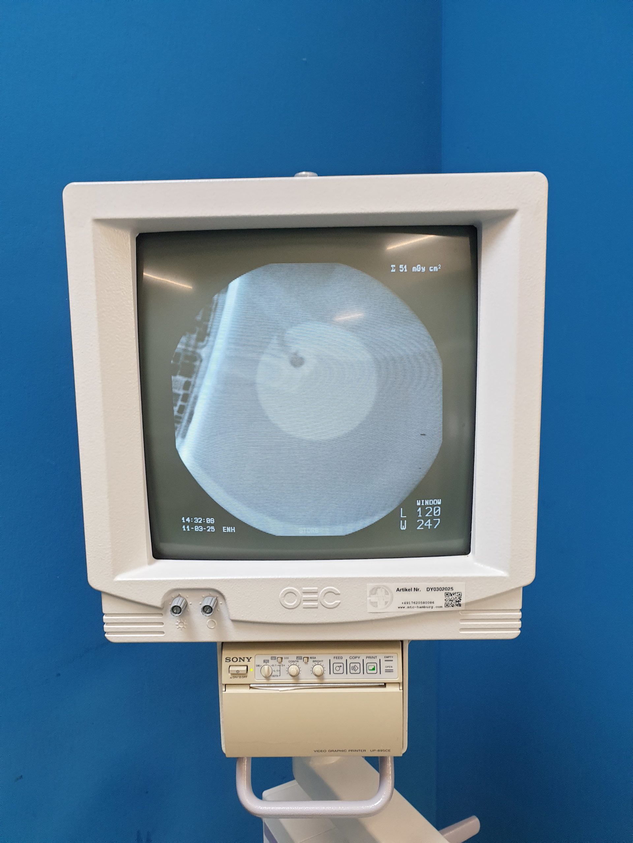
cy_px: 422
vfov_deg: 67.3
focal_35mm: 26
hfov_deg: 53.1
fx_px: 634
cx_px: 316
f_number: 2.4
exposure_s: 1/50
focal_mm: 4.3
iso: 250
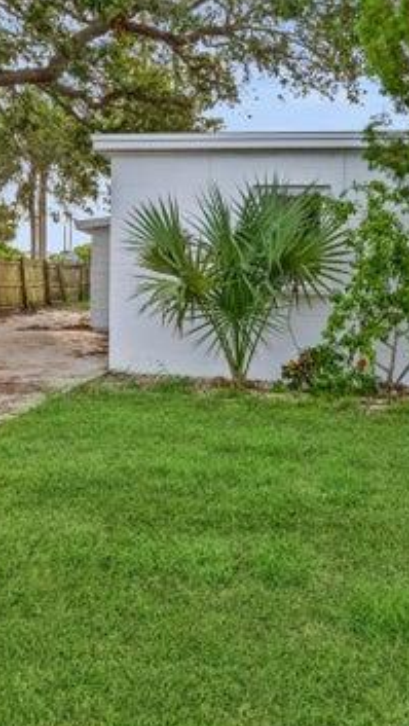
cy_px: 294
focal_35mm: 32
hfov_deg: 36.7
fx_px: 616
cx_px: 186
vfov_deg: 60.5
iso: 200
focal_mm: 15
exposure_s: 1/60
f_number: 8
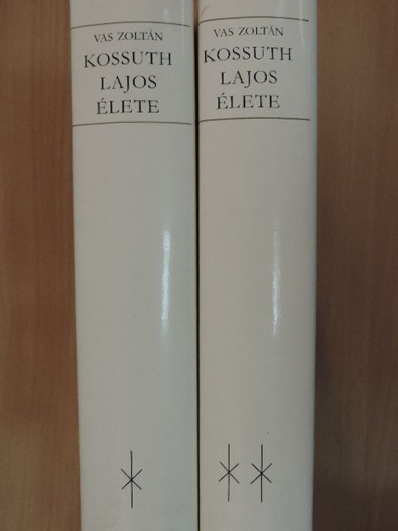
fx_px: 613
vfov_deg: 46.8
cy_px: 266
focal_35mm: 40
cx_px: 199
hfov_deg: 36.0
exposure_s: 1/50
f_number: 3.3
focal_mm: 7.1
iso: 250
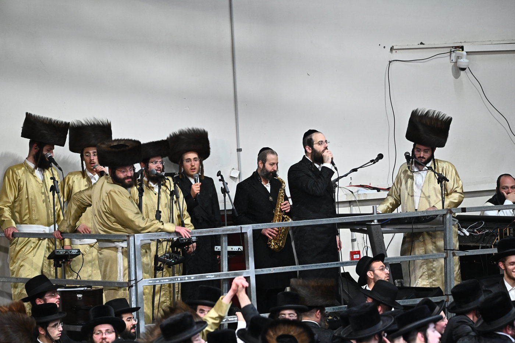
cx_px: 258
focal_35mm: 220
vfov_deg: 6.2
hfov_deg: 9.4
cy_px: 172
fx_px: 3147
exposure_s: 1/125
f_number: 5.3
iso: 4000
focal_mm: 220
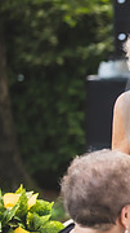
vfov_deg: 6.7
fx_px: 1965
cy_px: 126
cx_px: 327
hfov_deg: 3.7
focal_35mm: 320
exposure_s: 1/400
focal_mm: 95
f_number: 2.8
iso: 400
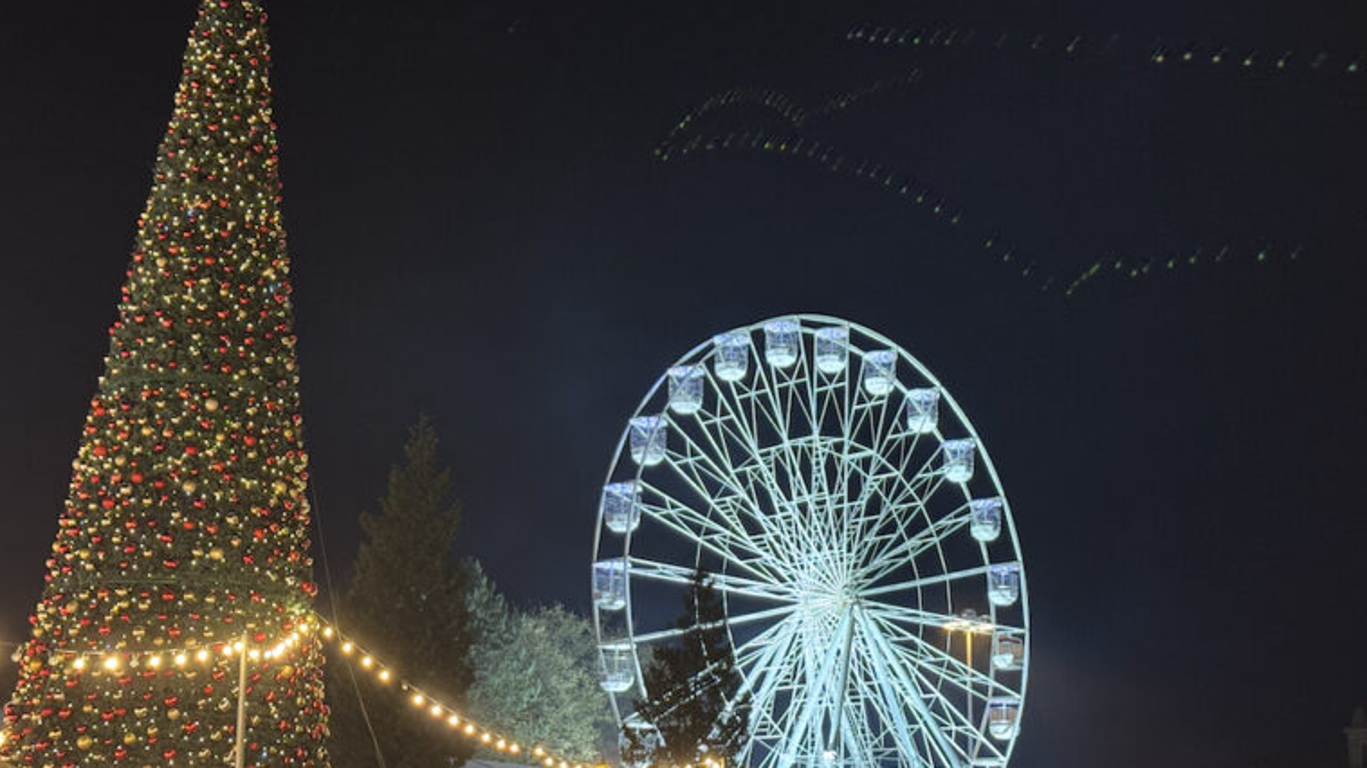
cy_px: 453
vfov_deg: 22.6
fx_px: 1921
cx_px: 689
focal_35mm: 53
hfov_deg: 39.2
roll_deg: -1.4
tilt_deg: +14.6
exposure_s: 1/33
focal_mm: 6.76
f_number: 1.78
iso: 250
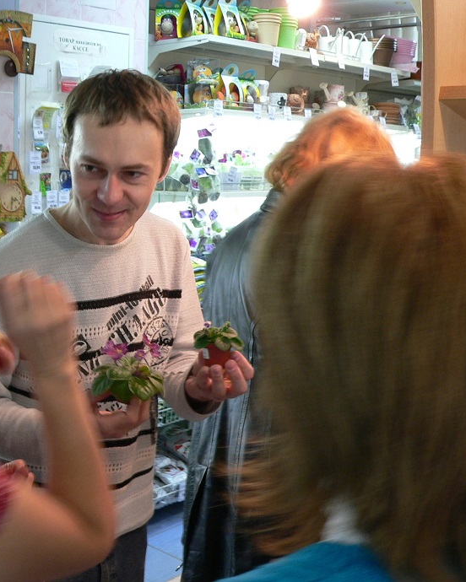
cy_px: 291
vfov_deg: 39.5
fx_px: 810
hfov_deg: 31.3
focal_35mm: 47
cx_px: 93
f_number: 4.6
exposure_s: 1/5
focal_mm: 6
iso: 100
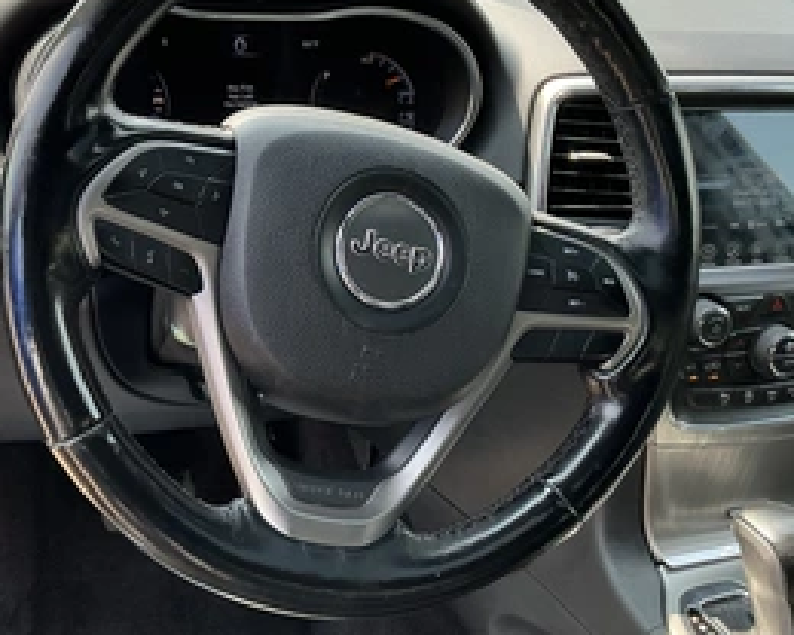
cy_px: 223
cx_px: 318
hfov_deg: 43.6
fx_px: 987
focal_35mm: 42
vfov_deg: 35.4
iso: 32
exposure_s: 1/172
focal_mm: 3
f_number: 1.8
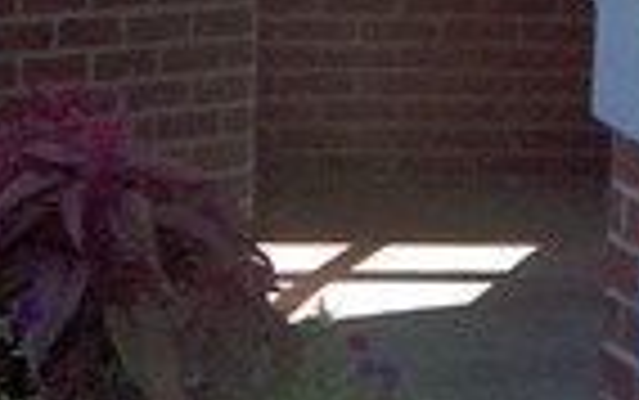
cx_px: 443
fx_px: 3974
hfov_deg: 9.2
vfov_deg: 5.7
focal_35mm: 228
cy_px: 517
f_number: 4.8
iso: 100
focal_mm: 7.54
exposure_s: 1/800
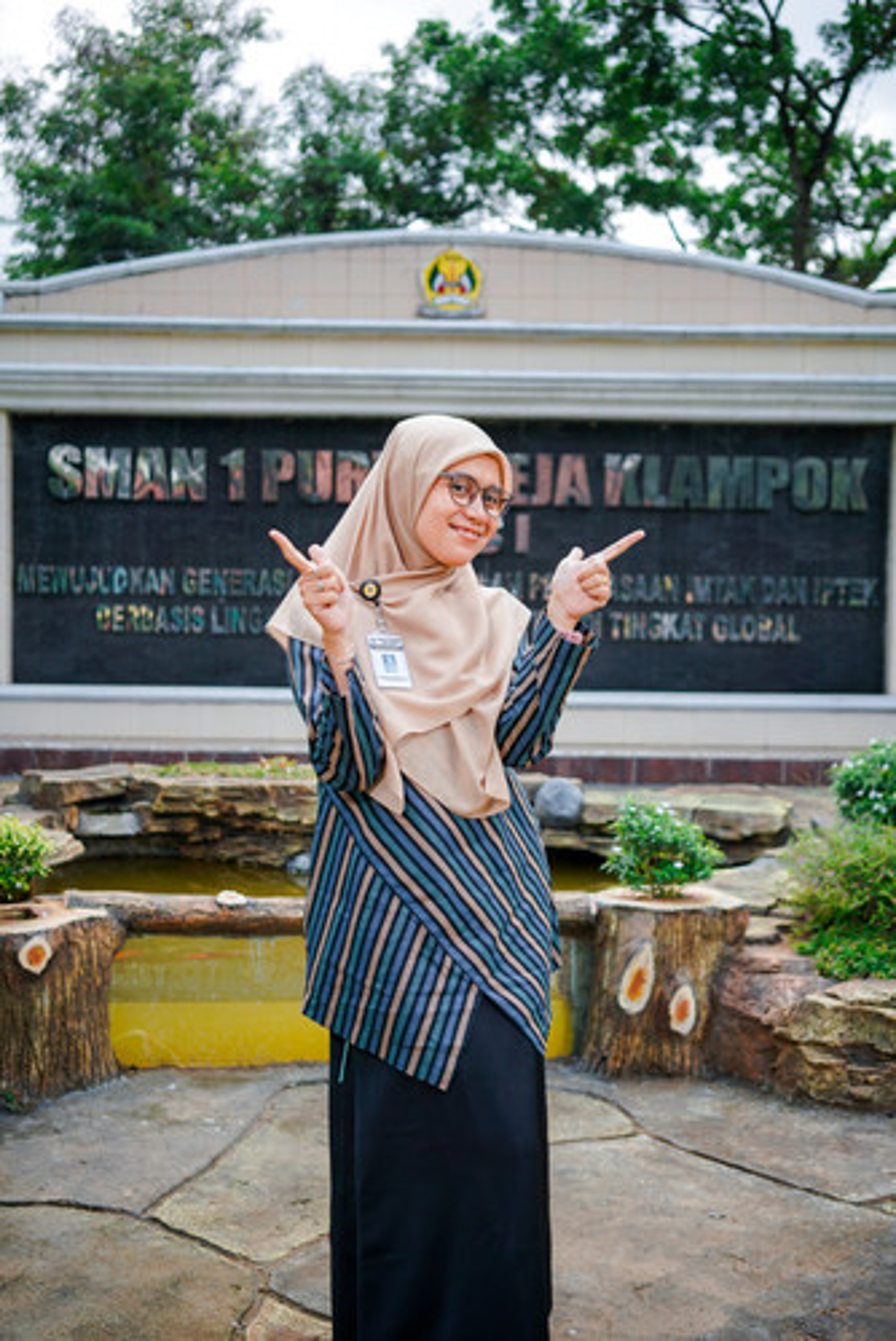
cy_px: 670
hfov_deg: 37.9
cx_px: 448
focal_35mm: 35
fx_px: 1305
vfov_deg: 54.4
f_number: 3.2
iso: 200
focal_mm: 35
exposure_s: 1/800
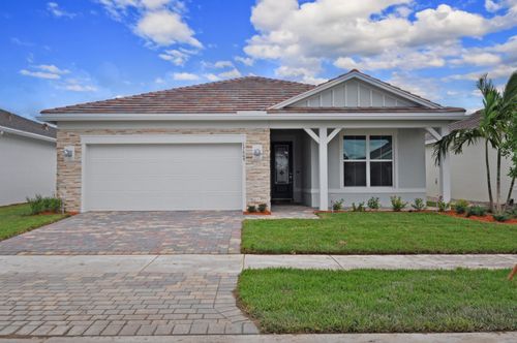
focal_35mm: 27
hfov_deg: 67.4
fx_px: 387
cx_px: 258
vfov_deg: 47.8
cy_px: 172
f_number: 10
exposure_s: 1/400
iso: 200
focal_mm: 18
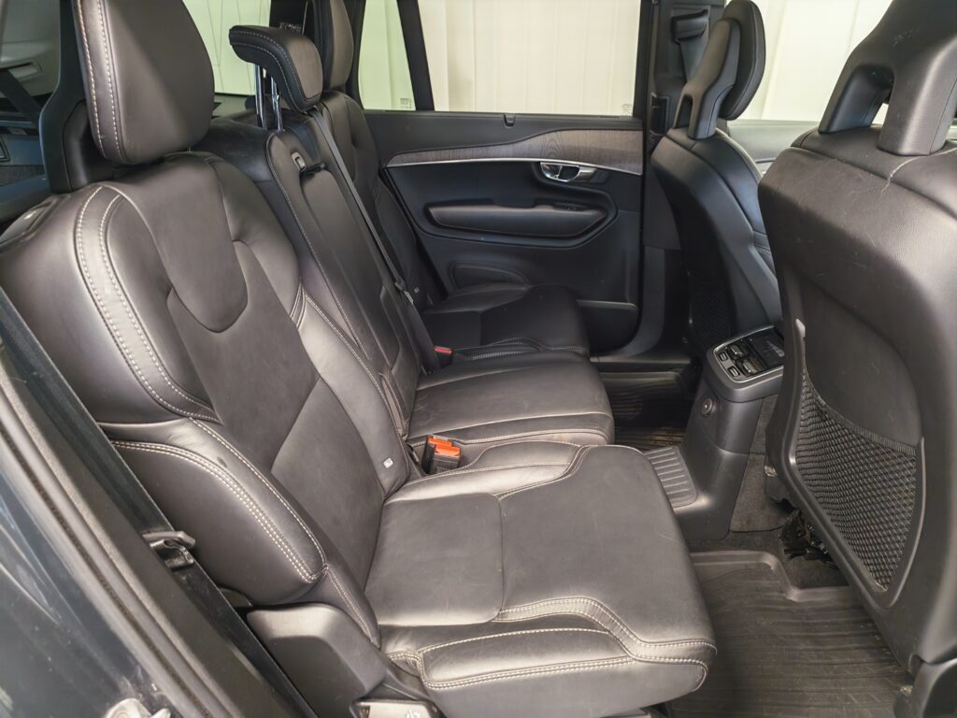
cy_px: 359
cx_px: 478
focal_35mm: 23
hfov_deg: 73.9
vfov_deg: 58.9
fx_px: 636
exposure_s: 1/33
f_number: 1.6
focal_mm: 5.4
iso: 320
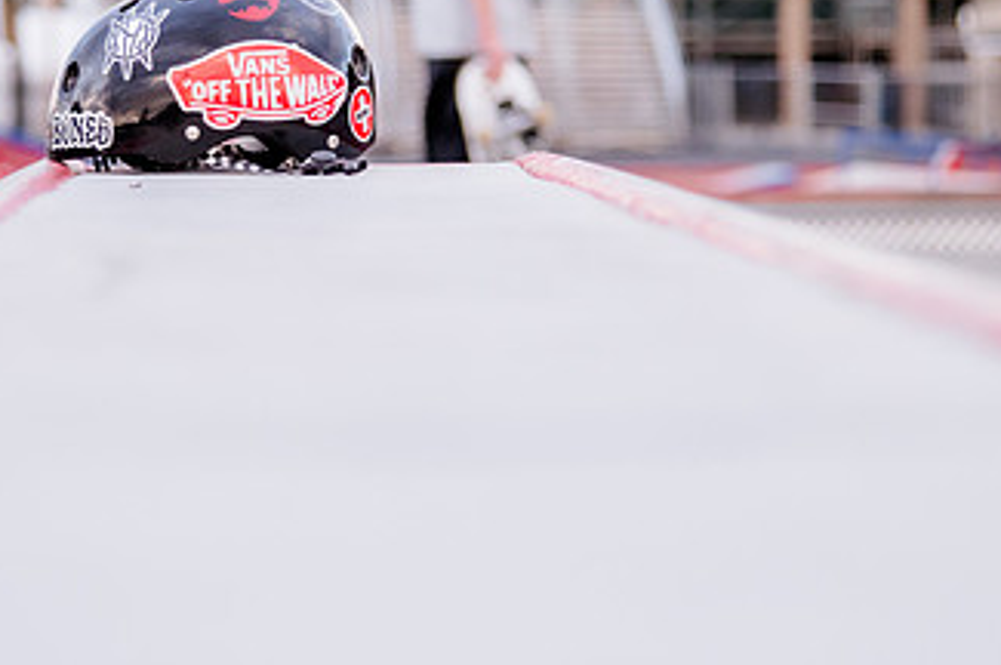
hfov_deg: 12.8
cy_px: 155
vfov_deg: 8.5
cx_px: 317
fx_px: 4444
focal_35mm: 160
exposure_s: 1/640
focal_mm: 78
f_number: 4
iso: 2500
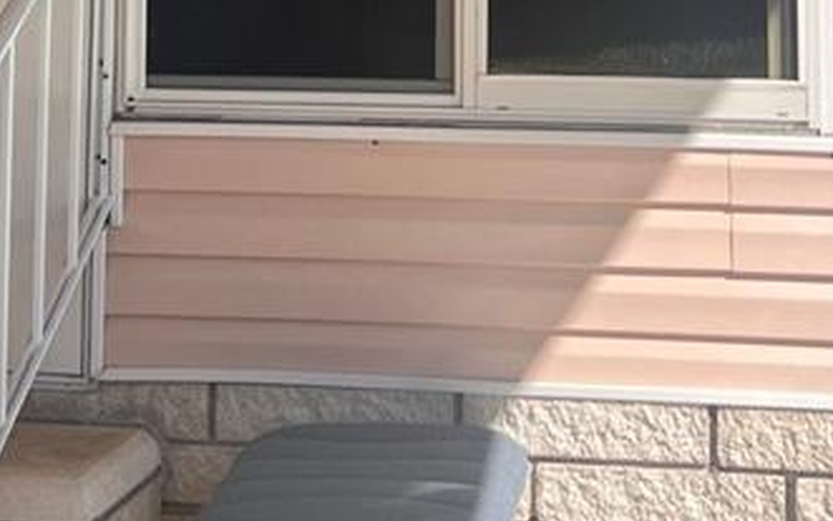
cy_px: -466
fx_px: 2271
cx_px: 589
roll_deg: +1.4
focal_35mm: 100
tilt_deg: +4.8
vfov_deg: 11.9
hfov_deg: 20.7
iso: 50
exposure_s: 1/3831
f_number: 1.5
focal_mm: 5.7
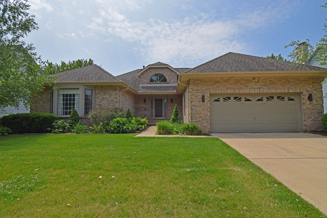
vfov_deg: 72.1
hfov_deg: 95.0
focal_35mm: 16
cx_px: 164
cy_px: 109
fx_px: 150
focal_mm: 11
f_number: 11
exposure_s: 1/200
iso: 100
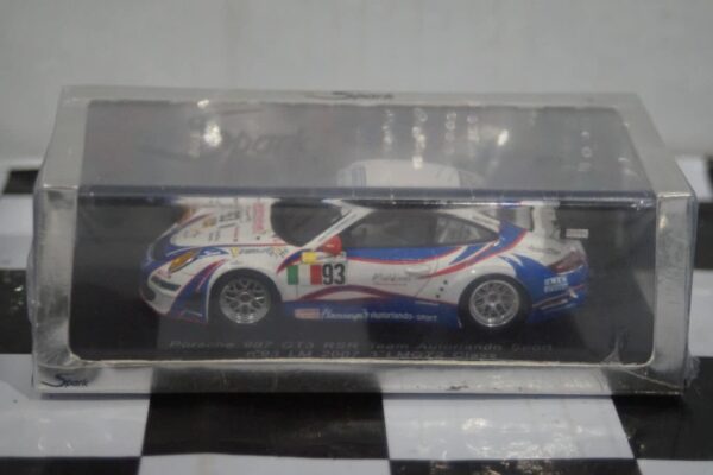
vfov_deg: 15.2
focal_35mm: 90
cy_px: 238
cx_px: 356
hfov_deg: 22.6
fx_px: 1782
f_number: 5.6
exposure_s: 1/125
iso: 3200
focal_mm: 60
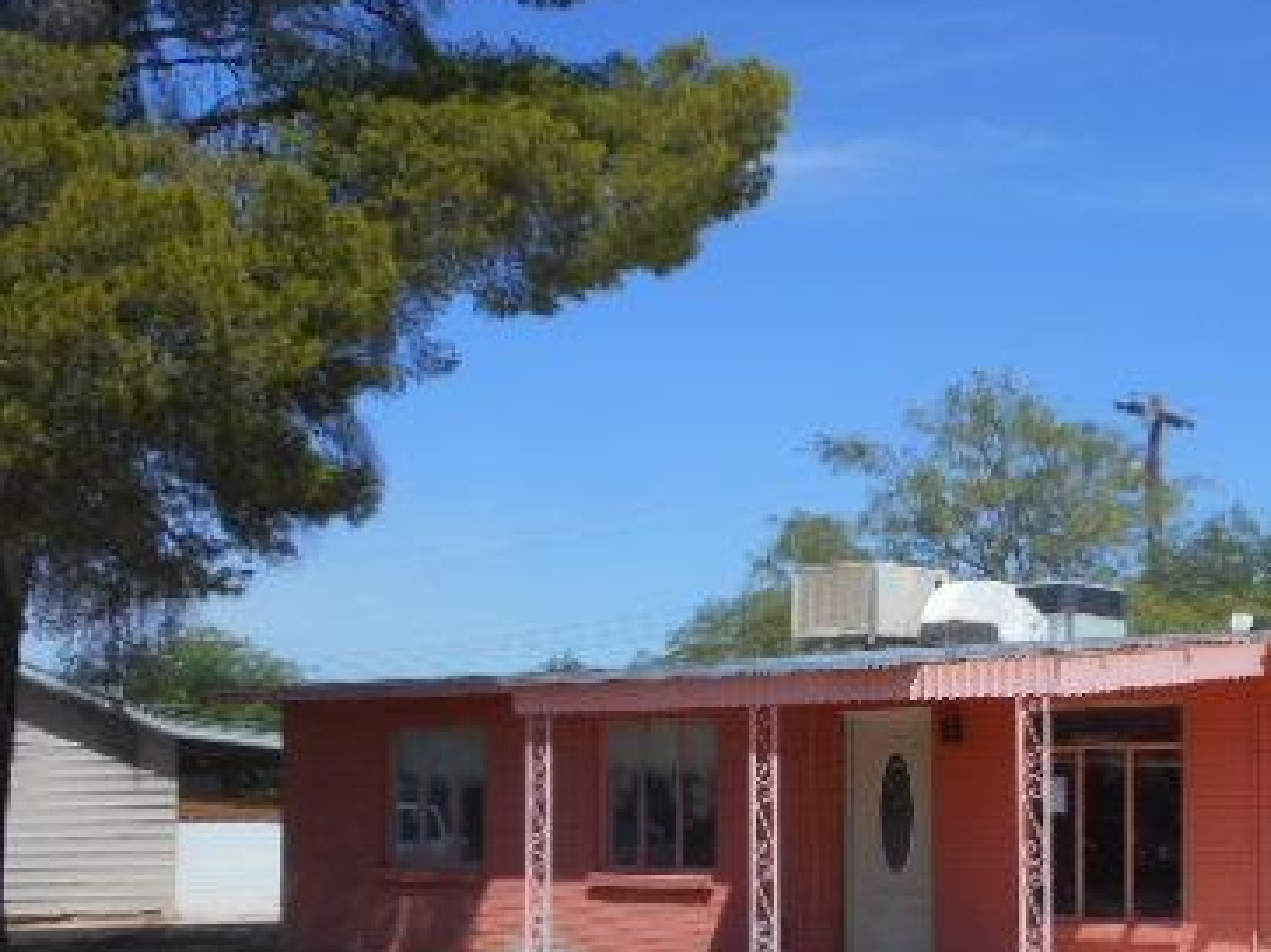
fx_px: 2202
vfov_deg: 24.2
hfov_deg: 30.9
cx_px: 1113
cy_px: 704
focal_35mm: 60
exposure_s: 1/800
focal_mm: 6
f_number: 4.2
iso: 80
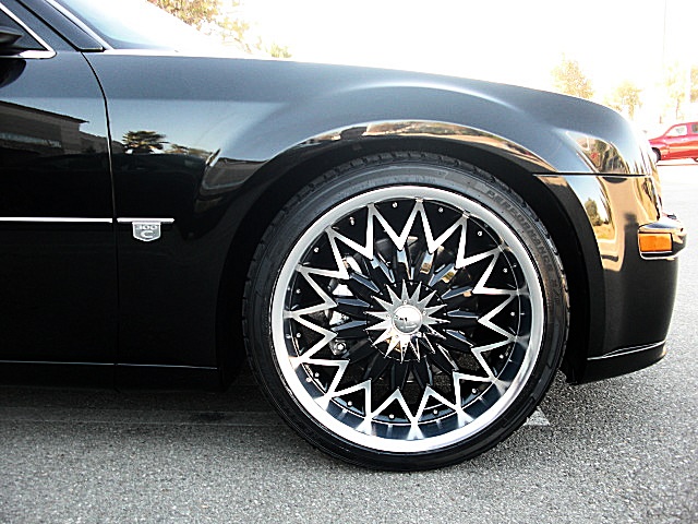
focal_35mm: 36
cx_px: 349
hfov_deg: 51.4
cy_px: 262
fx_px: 726
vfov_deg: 39.7
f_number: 2.8
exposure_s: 1/80
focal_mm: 6.3
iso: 100
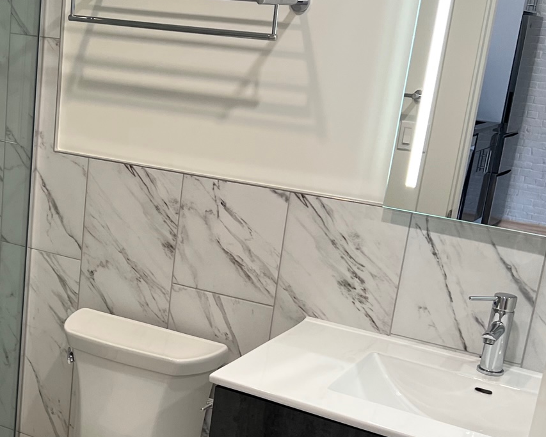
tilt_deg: -17.1
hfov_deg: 30.6
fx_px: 969
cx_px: 102
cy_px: 315
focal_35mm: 60
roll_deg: -5.5
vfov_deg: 25.2
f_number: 1.5
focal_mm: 5.7
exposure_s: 1/120
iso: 100
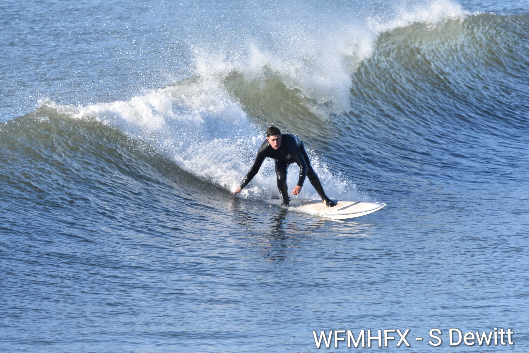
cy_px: 176
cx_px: 264
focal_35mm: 900
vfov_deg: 1.5
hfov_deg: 2.3
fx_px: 13225
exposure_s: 1/833
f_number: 9
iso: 500
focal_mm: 600
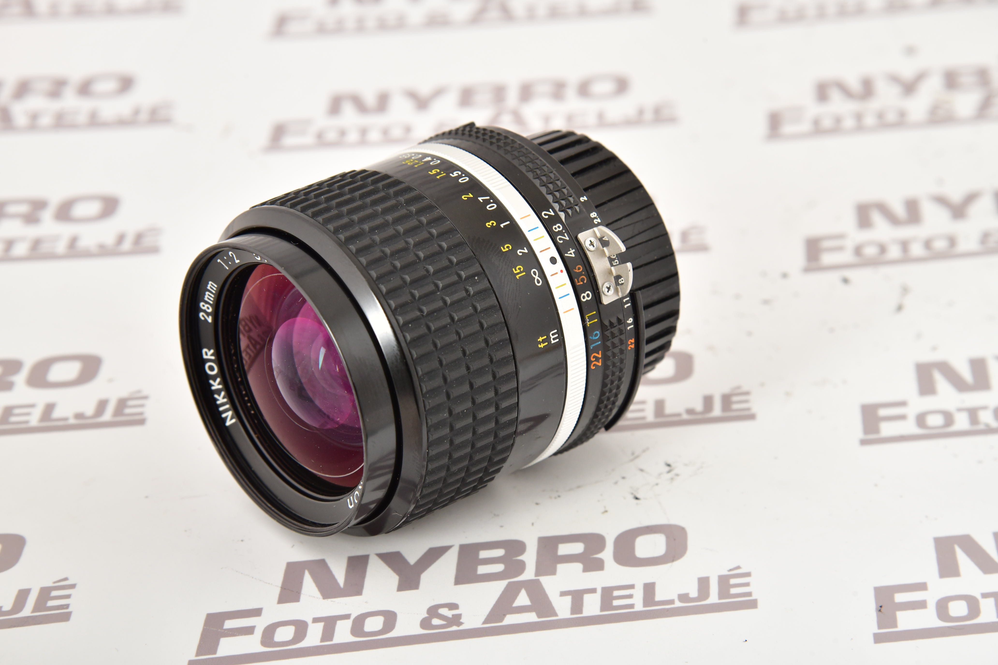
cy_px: 332
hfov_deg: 17.1
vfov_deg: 11.4
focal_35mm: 120
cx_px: 499
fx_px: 3326
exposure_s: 1/200
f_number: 11
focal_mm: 120
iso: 1000
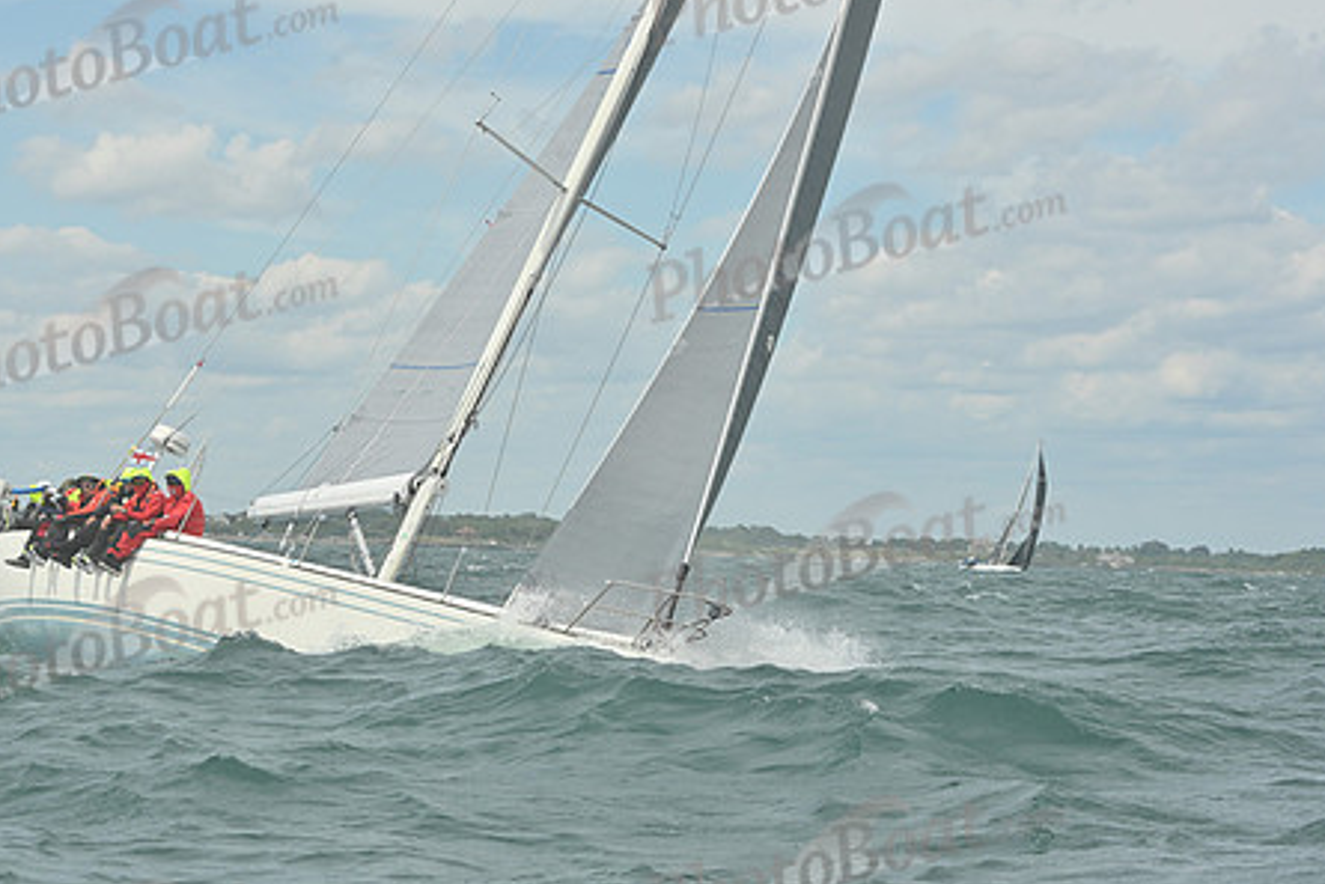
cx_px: 494
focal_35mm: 120
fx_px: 4418
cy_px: 442
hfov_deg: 17.0
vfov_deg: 11.4
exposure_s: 1/1250
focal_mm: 92
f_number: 10
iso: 320
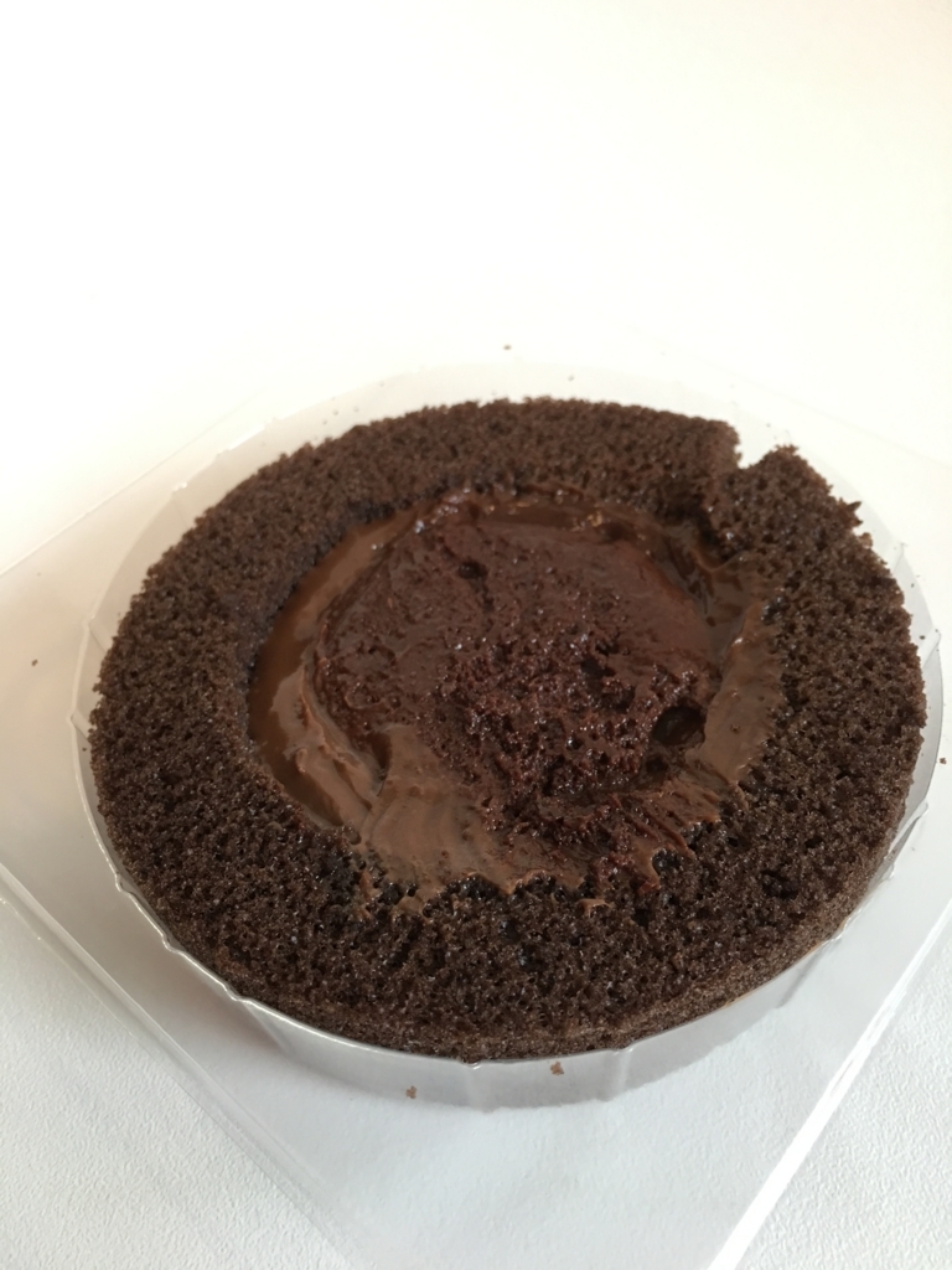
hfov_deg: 48.2
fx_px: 1063
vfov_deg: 61.7
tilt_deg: -53.6
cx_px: 476
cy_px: 635
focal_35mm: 29
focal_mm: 4.15
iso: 64
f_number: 2.2
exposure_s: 1/15
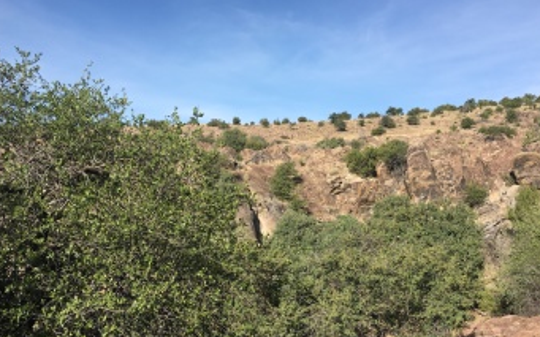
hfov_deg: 58.2
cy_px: 207
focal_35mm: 33
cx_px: 268
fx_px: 486
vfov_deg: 38.1
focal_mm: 4.15
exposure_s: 1/1202
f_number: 2.2
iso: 25
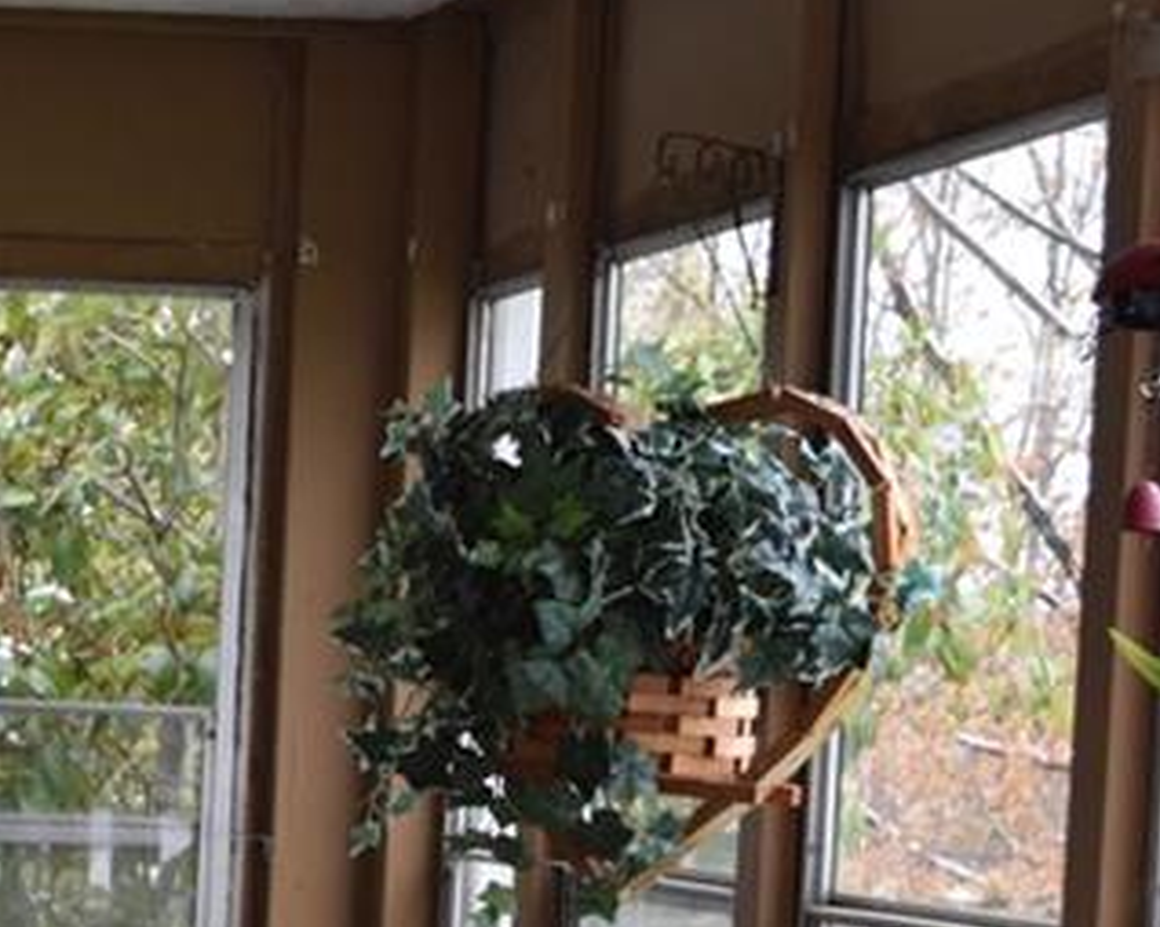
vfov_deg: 11.1
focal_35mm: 136
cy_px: 1084
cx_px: -529
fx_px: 4666
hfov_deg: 13.4
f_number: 7.1
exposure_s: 1/200
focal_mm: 30
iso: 400
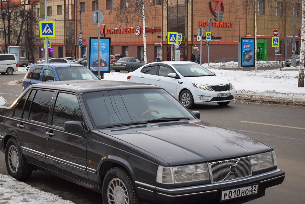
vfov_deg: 23.5
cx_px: 147
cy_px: 123
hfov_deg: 34.7
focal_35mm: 58
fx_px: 488
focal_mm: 31
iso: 800
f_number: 5.6
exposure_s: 1/640
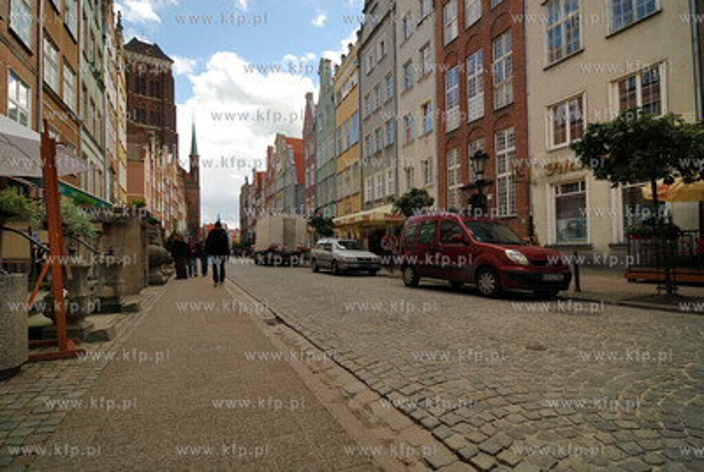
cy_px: 236
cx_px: 352
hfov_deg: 89.9
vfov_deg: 67.6
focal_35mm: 18
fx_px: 353
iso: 100
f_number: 8
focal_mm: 12
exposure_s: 1/90
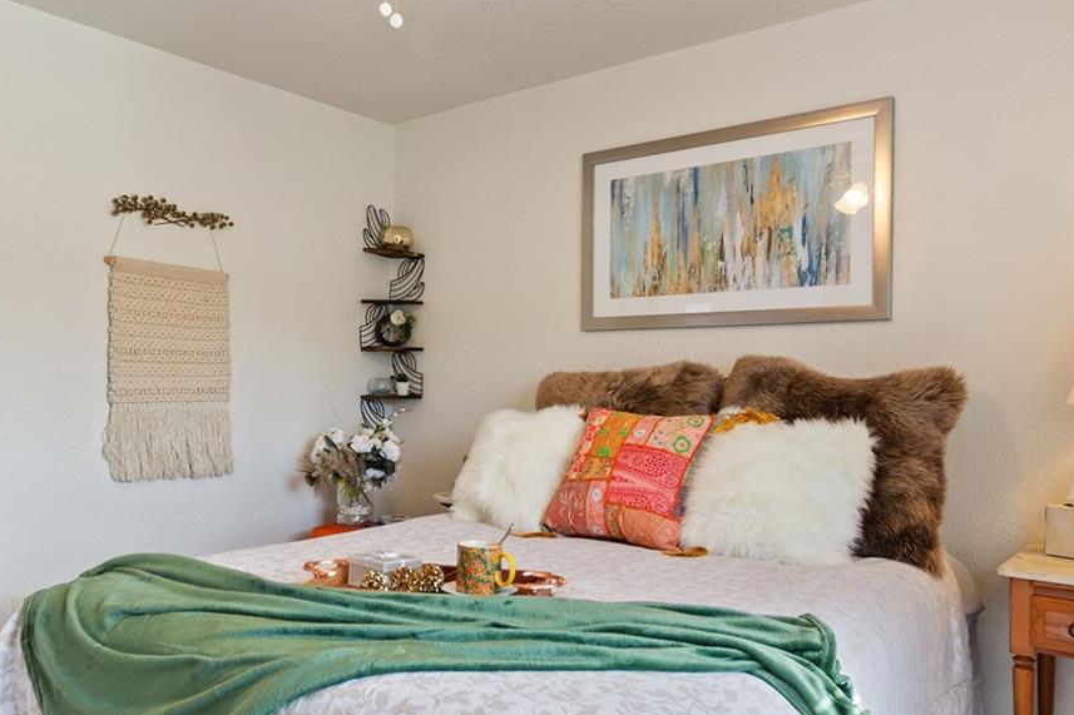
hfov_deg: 64.8
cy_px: 378
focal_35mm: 28
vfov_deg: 46.4
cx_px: 425
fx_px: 835
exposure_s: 1/25
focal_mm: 10
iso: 400
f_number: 4.5
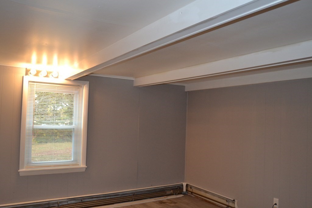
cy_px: 104
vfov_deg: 43.6
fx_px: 260
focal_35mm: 30
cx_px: 156
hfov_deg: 61.9
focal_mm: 20
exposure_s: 1/60
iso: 1100
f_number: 3.5
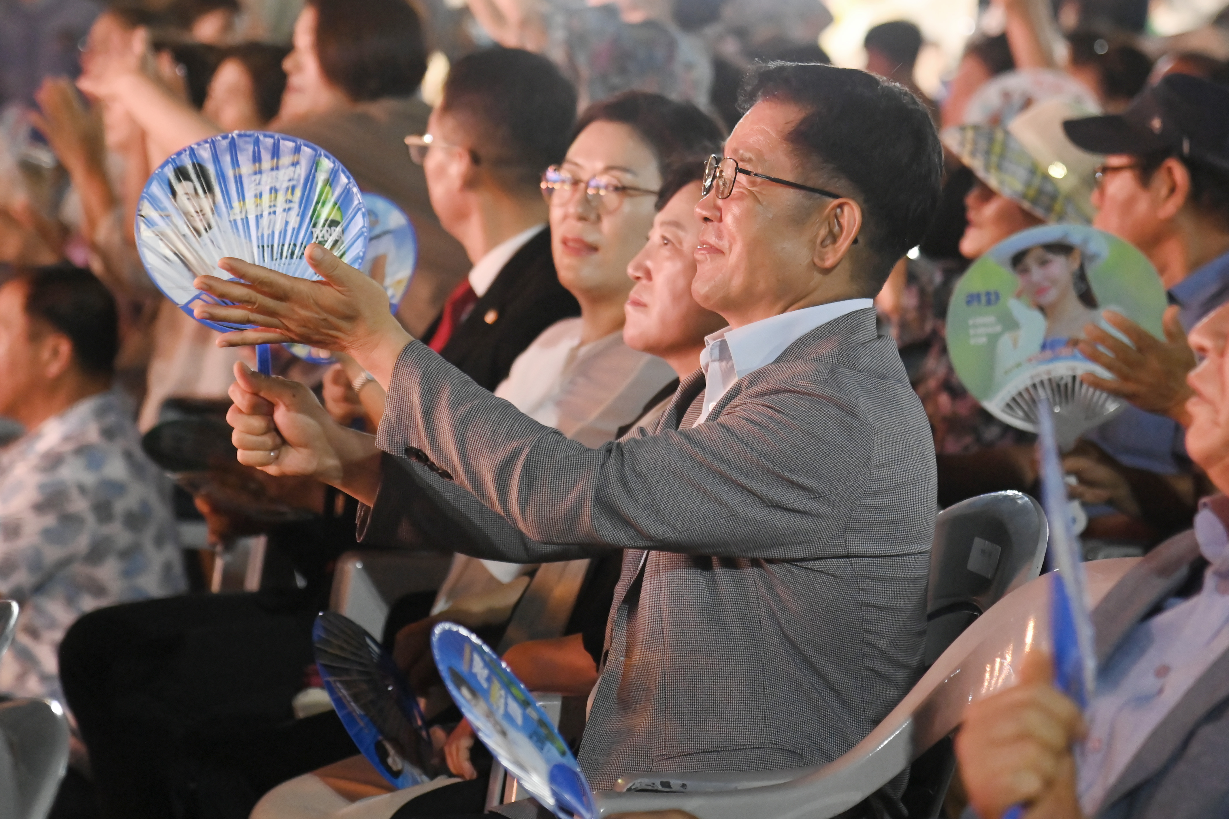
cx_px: 614
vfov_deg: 11.4
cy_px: 410
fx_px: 4096
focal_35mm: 120
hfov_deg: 17.1
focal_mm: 120
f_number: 4
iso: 8000
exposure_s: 1/200
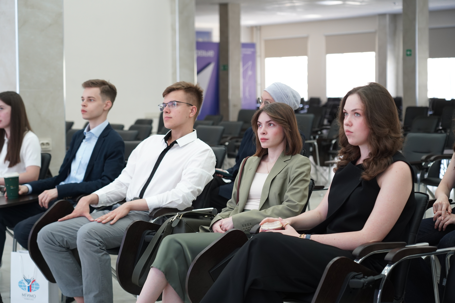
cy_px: 152
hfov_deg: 28.5
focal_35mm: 71
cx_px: 228
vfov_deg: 19.2
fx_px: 897
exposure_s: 1/100
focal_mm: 71
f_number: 4
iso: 1250
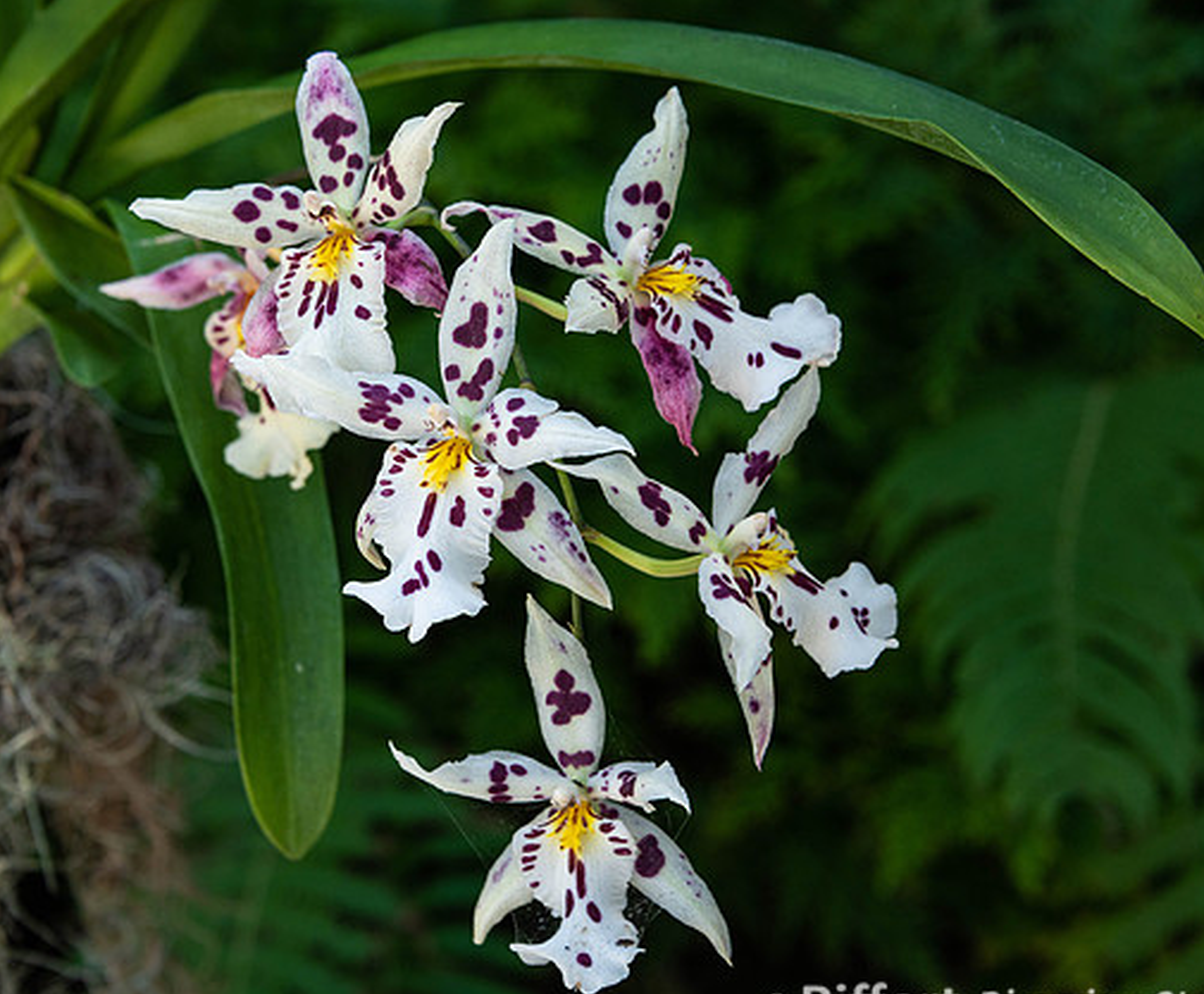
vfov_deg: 12.7
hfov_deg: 15.3
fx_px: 4475
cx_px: 488
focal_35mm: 124
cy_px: 508
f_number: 8
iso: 450
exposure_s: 1/160
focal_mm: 100
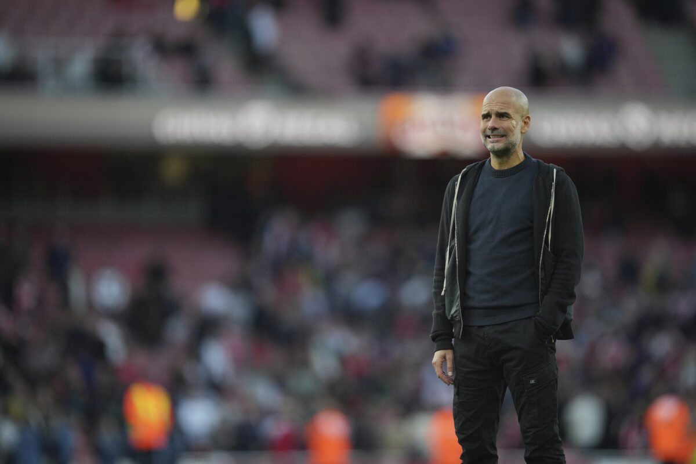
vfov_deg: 3.4
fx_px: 7733
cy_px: 232
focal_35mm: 400
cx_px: 348
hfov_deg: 5.2
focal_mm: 400
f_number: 2.8
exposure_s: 1/1000
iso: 1000
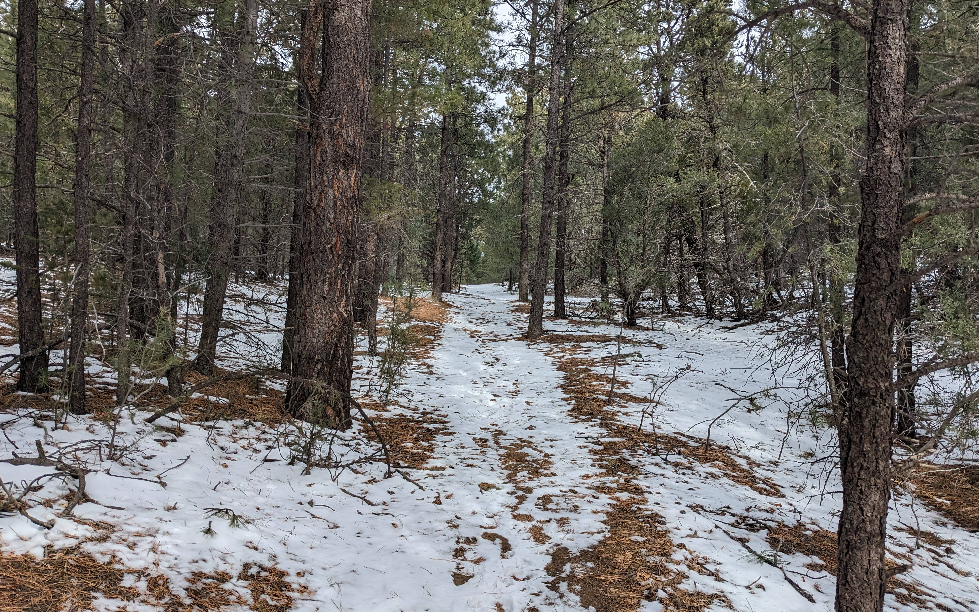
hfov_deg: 64.6
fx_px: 774
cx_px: 493
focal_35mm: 29
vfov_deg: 43.1
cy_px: 270
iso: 55
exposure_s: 1/1560
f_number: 1.73
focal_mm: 4.38
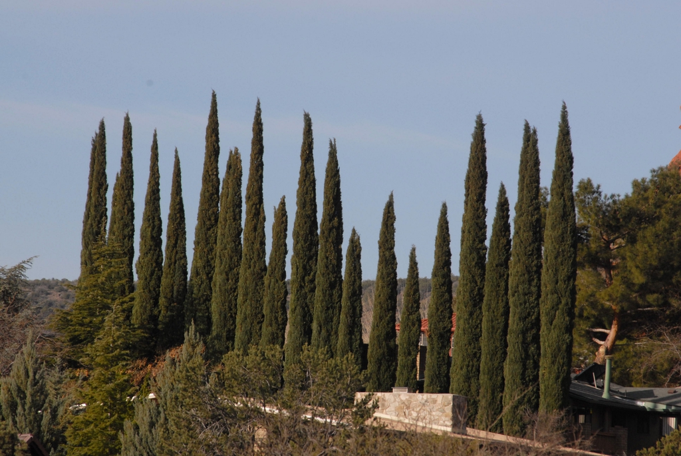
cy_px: 228
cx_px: 340
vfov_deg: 4.6
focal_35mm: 300
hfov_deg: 6.9
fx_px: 5681
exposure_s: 1/500
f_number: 11
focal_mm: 200
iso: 400
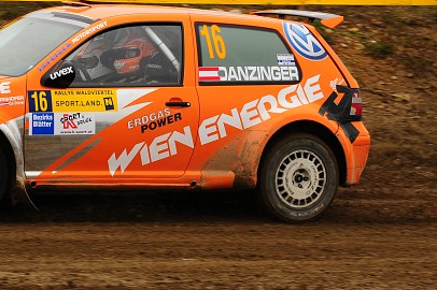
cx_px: 70
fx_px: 2256
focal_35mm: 186
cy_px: 125
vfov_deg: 7.4
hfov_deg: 11.0
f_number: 7.1
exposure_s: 1/400
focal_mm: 70
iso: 500
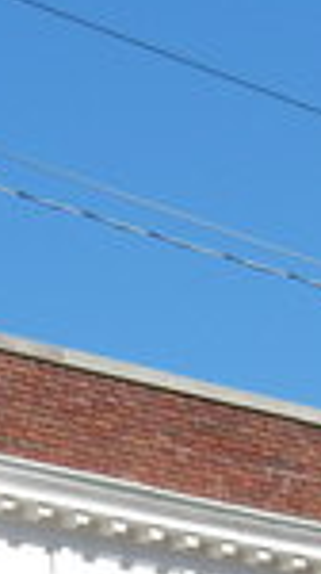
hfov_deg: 4.8
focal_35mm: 250
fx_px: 3796
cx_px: -298
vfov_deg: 8.3
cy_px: 1033
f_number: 4.2
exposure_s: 1/1250
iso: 125
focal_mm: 7.6
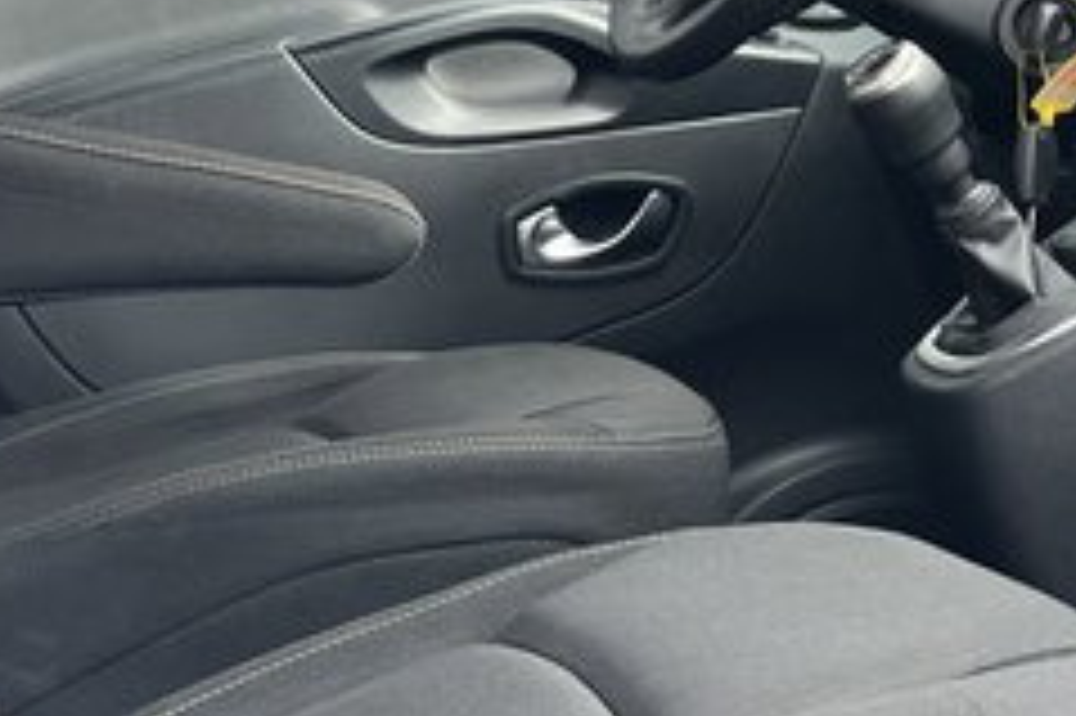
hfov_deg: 22.3
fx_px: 2569
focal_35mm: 86
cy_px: 95
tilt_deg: -2.4
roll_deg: +1.9
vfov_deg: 15.7
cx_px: 1184
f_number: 1.6
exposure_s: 1/122
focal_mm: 5.1
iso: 50
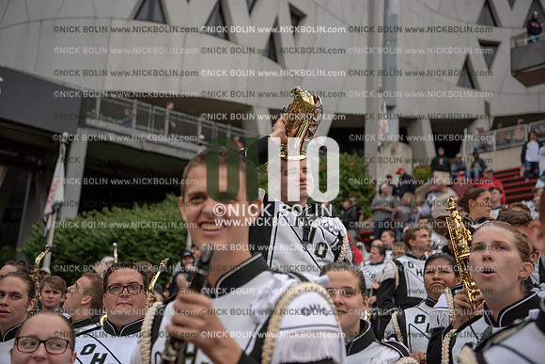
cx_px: 272
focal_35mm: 52
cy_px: 182
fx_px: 787
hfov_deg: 38.2
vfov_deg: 26.0
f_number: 3.5
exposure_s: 1/800
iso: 250
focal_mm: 52
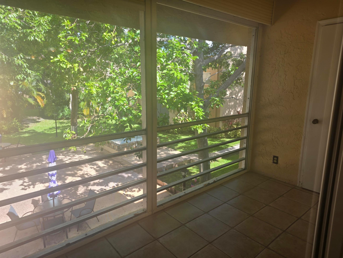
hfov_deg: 73.9
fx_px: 228
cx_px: 172
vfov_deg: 58.9
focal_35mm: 23
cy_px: 129
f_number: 1.7
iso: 20
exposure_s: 1/120
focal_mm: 6.25
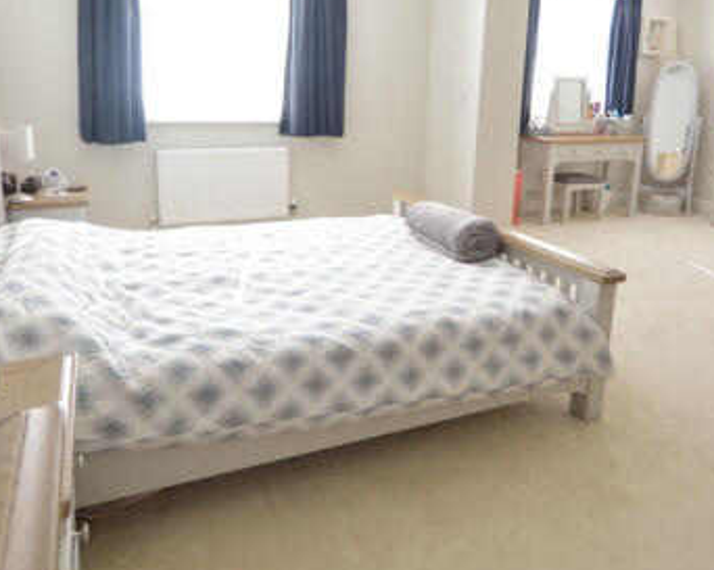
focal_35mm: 27
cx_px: 375
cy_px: 189
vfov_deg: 52.1
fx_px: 570
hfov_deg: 64.1
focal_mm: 10
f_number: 4.5
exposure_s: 1/80
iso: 800
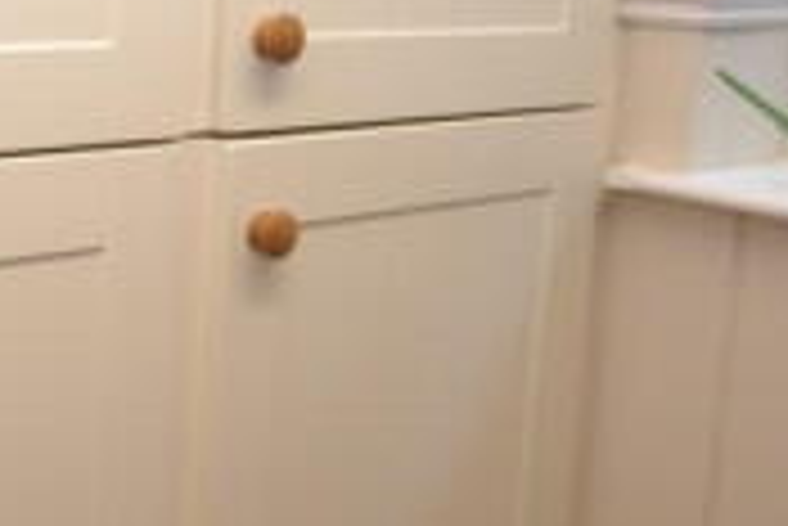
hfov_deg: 30.0
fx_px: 1355
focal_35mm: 62
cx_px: -20
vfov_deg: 21.6
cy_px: 83
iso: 400
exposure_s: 1/60
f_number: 4.2
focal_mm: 11
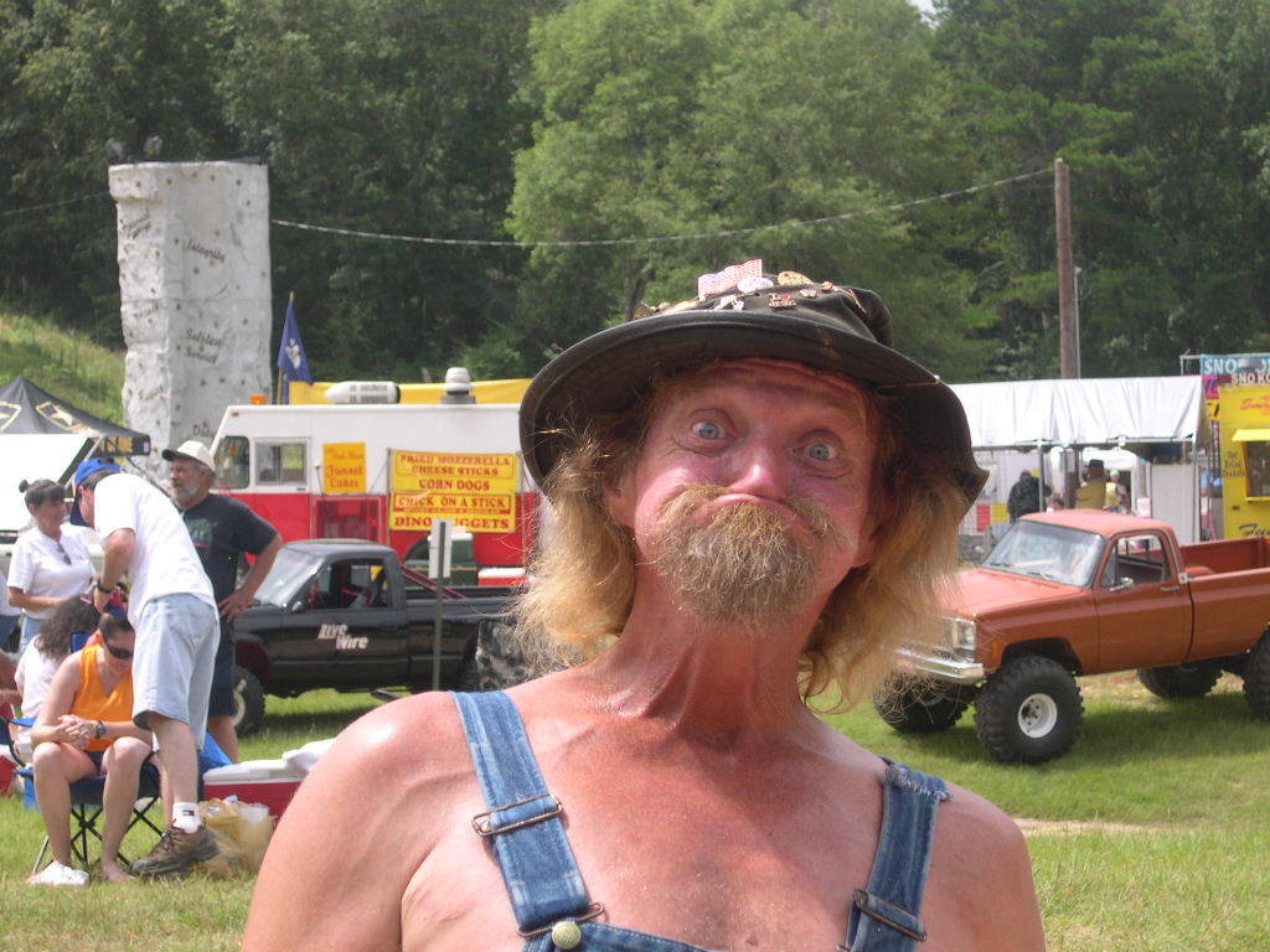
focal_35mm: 87
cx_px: 635
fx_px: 3192
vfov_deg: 17.0
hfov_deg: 22.5
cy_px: 476
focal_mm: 18.4
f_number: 4.4
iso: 100
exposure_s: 1/373
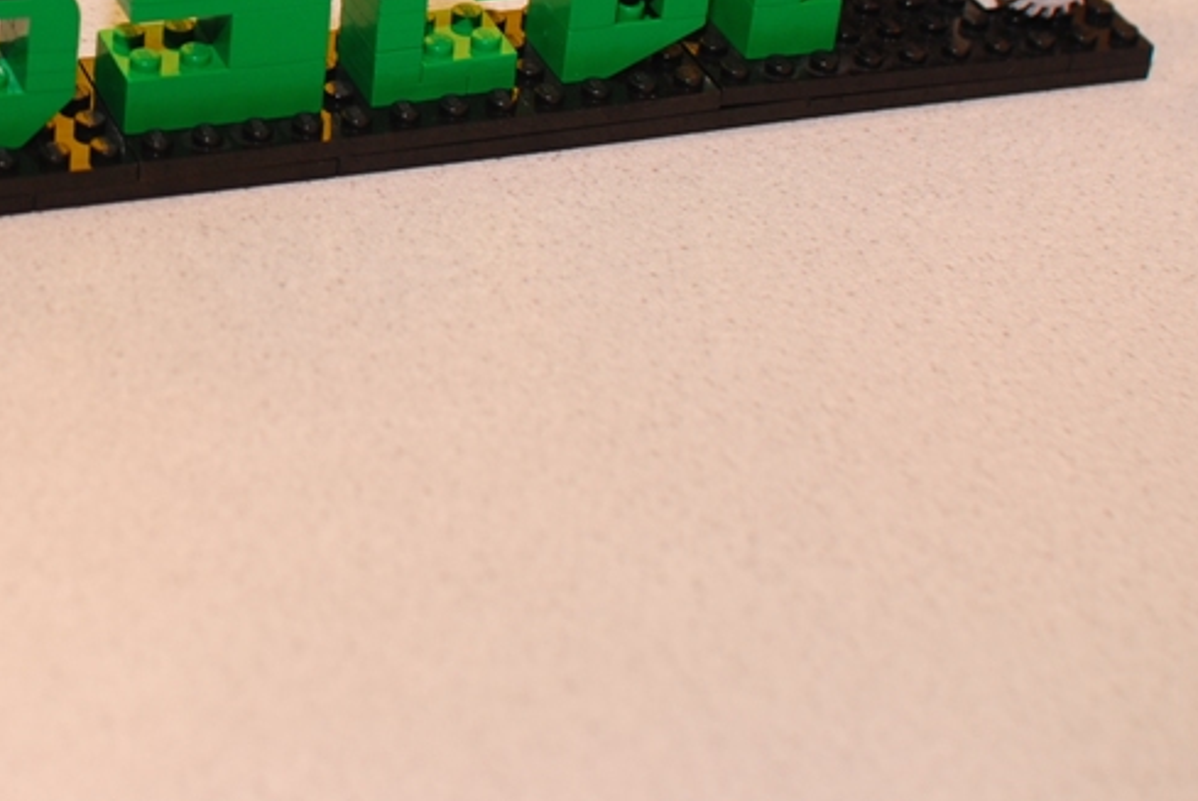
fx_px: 3564
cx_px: 142
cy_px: -130
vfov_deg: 12.6
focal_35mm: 107
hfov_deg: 18.8
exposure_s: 1/30
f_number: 4
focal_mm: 30
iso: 110
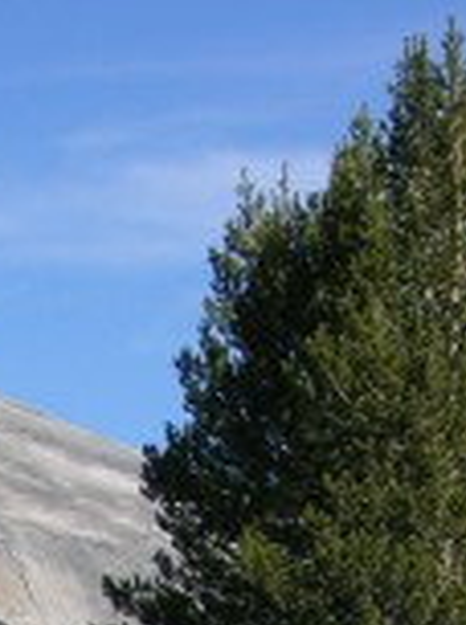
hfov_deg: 5.0
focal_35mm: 292
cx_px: -585
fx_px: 5263
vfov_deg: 6.5
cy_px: 1499
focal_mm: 14.7
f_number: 5.6
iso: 50
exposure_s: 1/298
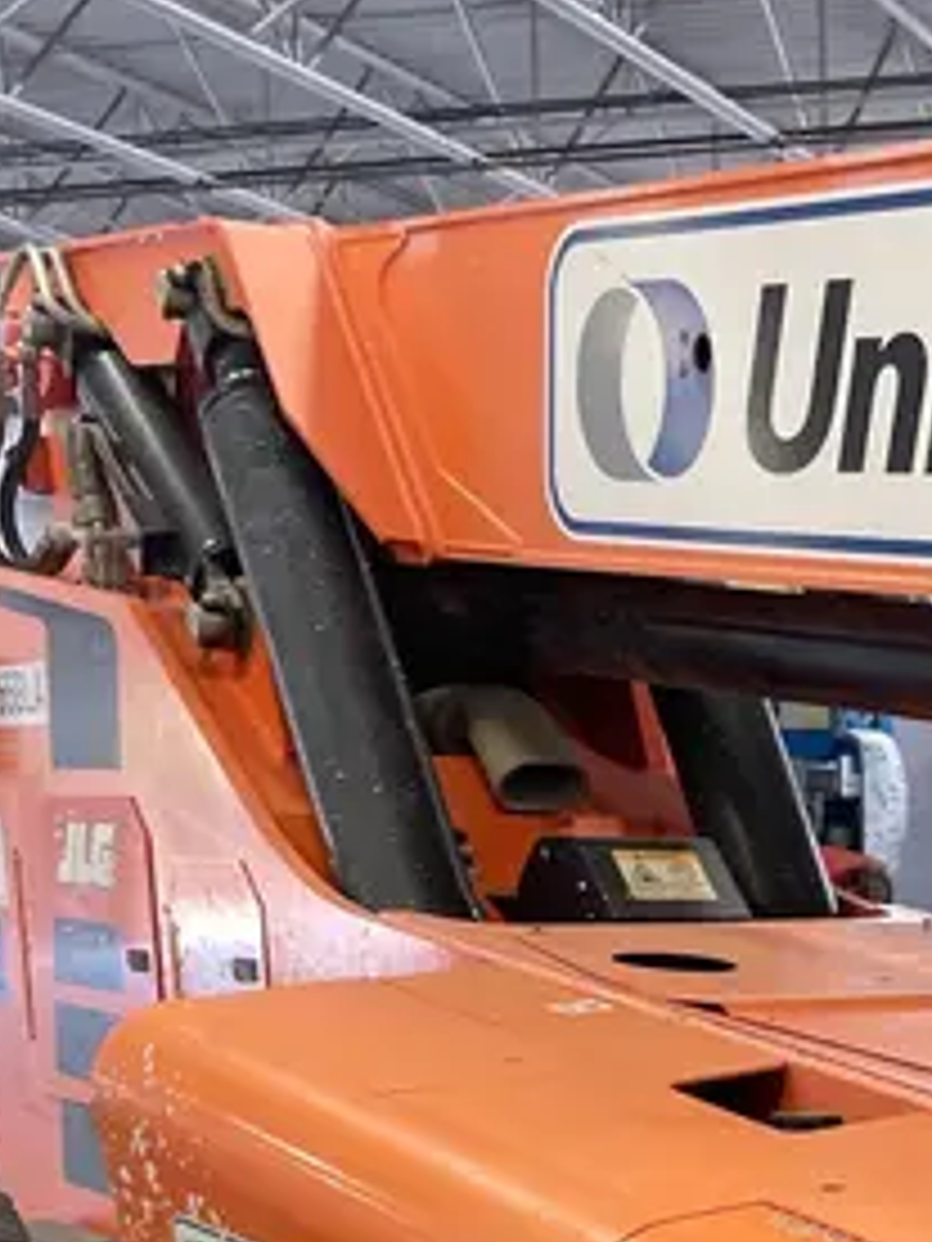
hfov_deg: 19.7
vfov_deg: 26.2
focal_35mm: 69
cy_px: 1325
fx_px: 2477
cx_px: 1184
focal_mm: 4.2
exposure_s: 1/60
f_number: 1.6
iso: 200
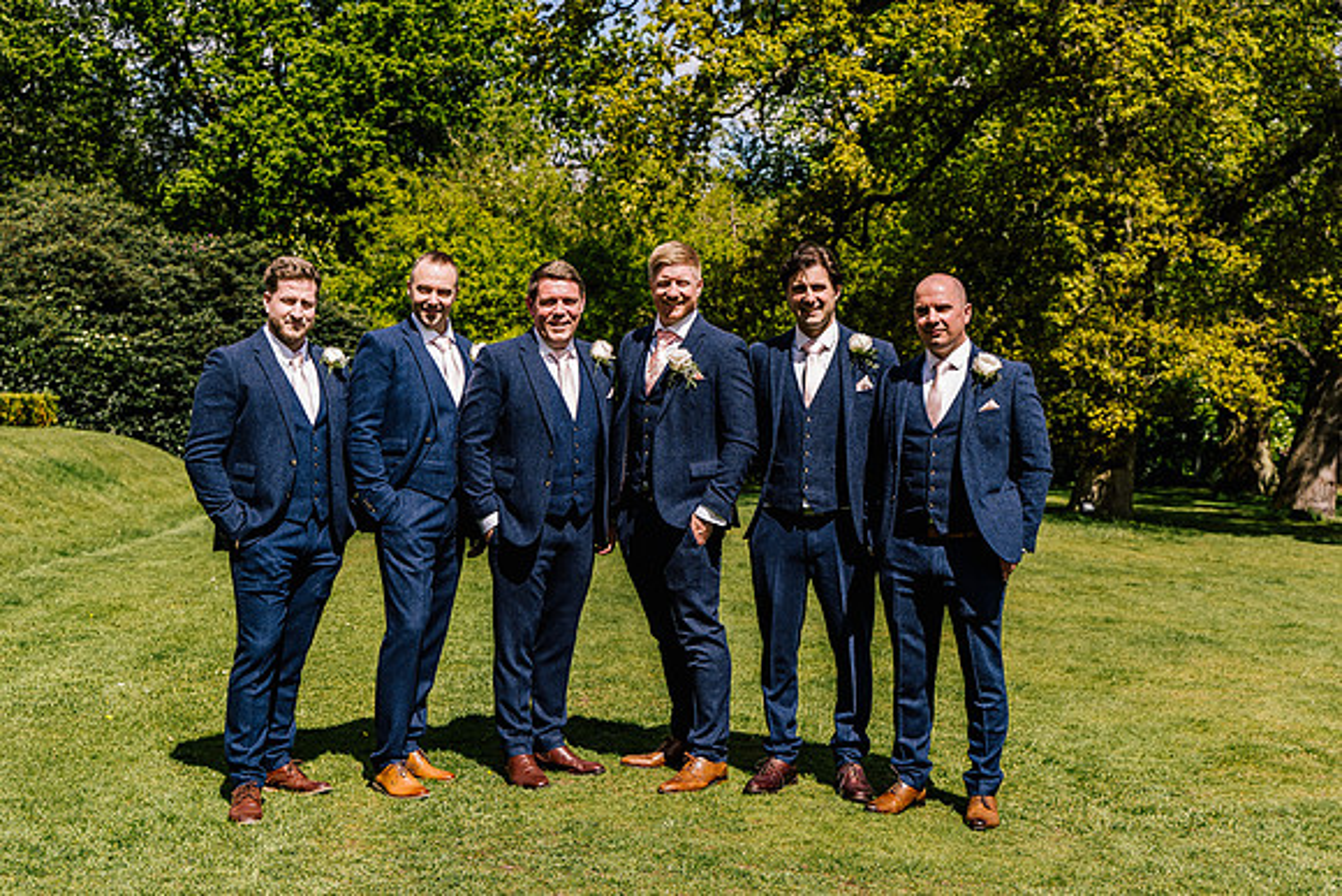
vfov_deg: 29.9
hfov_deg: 43.6
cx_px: 671
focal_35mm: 45
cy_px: 448
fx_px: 1678
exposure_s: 1/1000
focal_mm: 45
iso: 160
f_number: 4.5
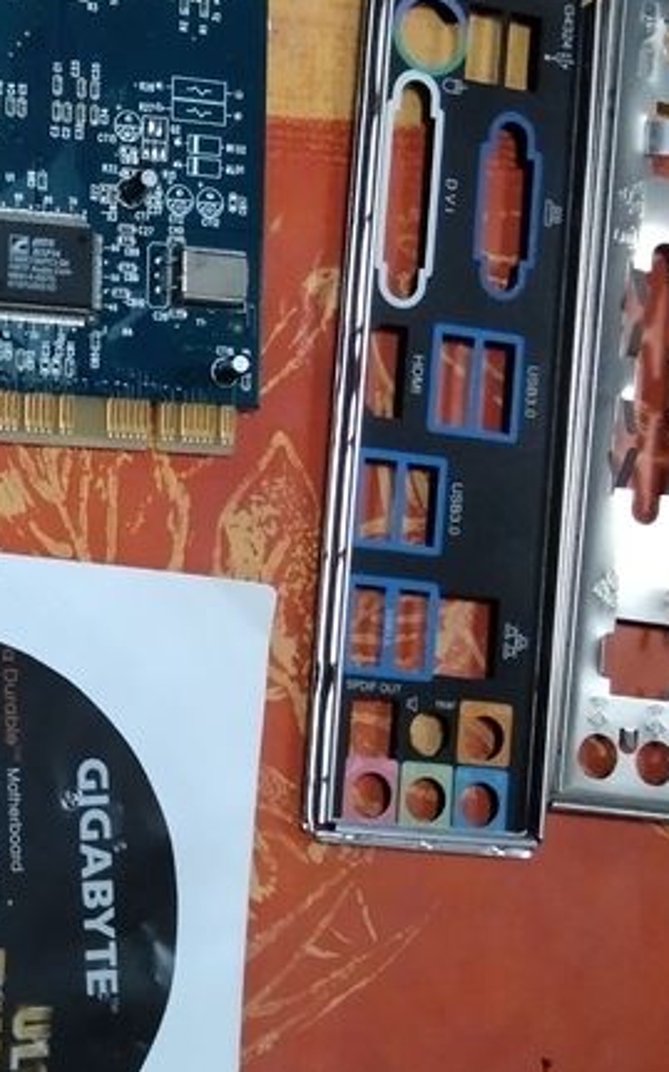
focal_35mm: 64
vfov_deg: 31.9
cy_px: 664
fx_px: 1869
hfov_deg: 18.8
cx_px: -201
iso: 345
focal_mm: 2.78
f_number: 2
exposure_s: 1/33
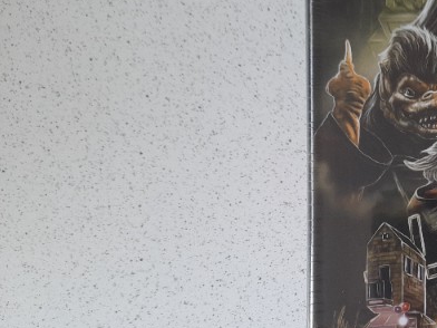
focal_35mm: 51
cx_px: 445
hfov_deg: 33.9
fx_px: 644
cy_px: 185
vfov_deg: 28.5
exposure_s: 1/50
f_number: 2
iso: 320
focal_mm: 4.6
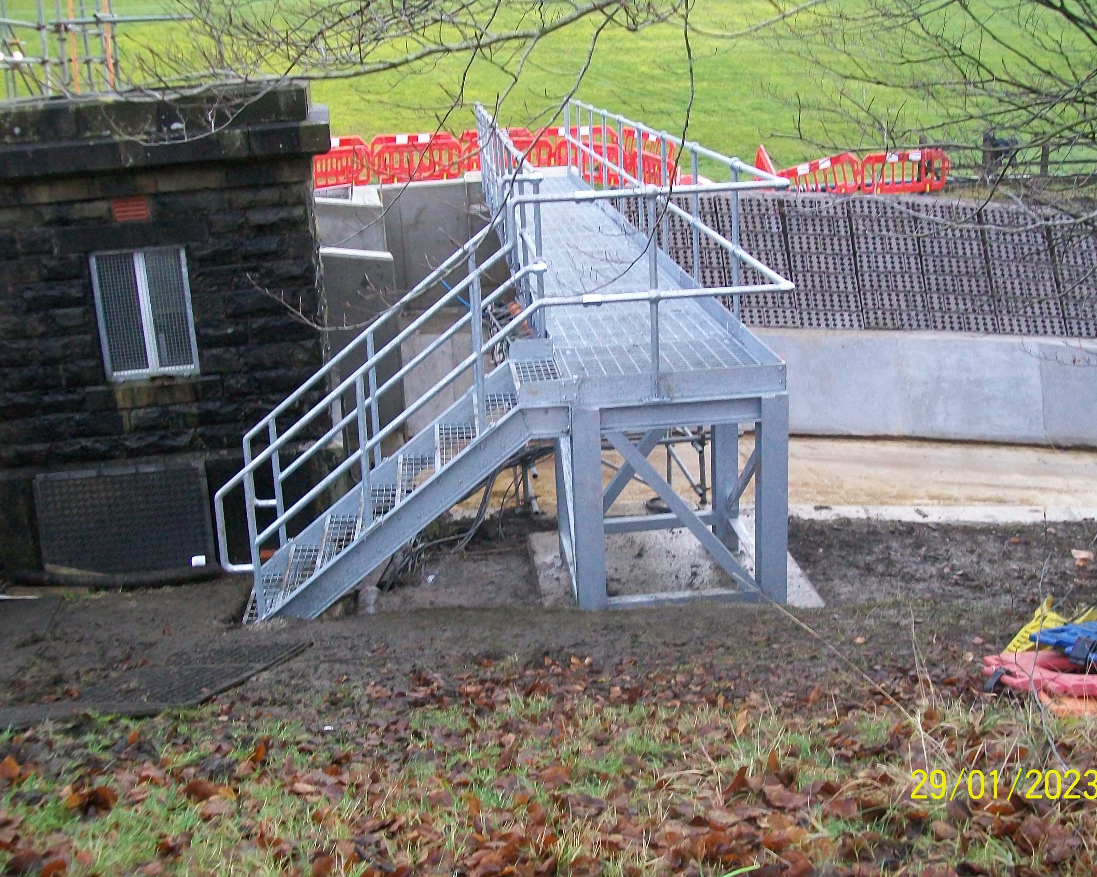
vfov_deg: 39.2
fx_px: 1234
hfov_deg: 47.9
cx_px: 567
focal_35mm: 38
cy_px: 440
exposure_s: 1/80
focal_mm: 6
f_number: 2.7
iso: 160
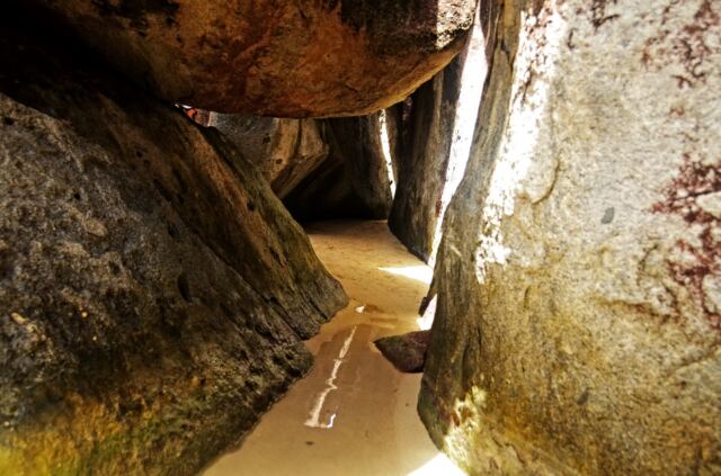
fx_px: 659
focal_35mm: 33
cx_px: 360
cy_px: 238
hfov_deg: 57.4
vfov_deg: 39.7
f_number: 4.5
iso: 200
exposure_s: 1/125
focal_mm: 22
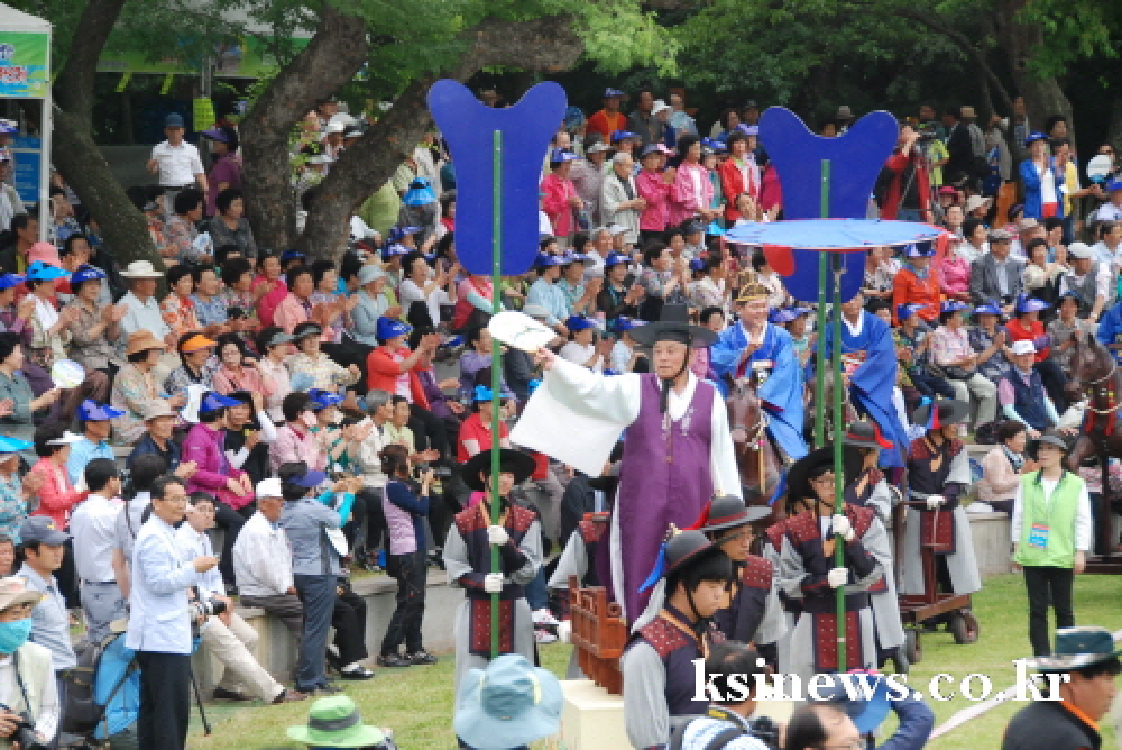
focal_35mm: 135
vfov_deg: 10.2
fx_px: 4210
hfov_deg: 15.2
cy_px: 375
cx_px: 561
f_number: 7.1
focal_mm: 90
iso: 800
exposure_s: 1/800
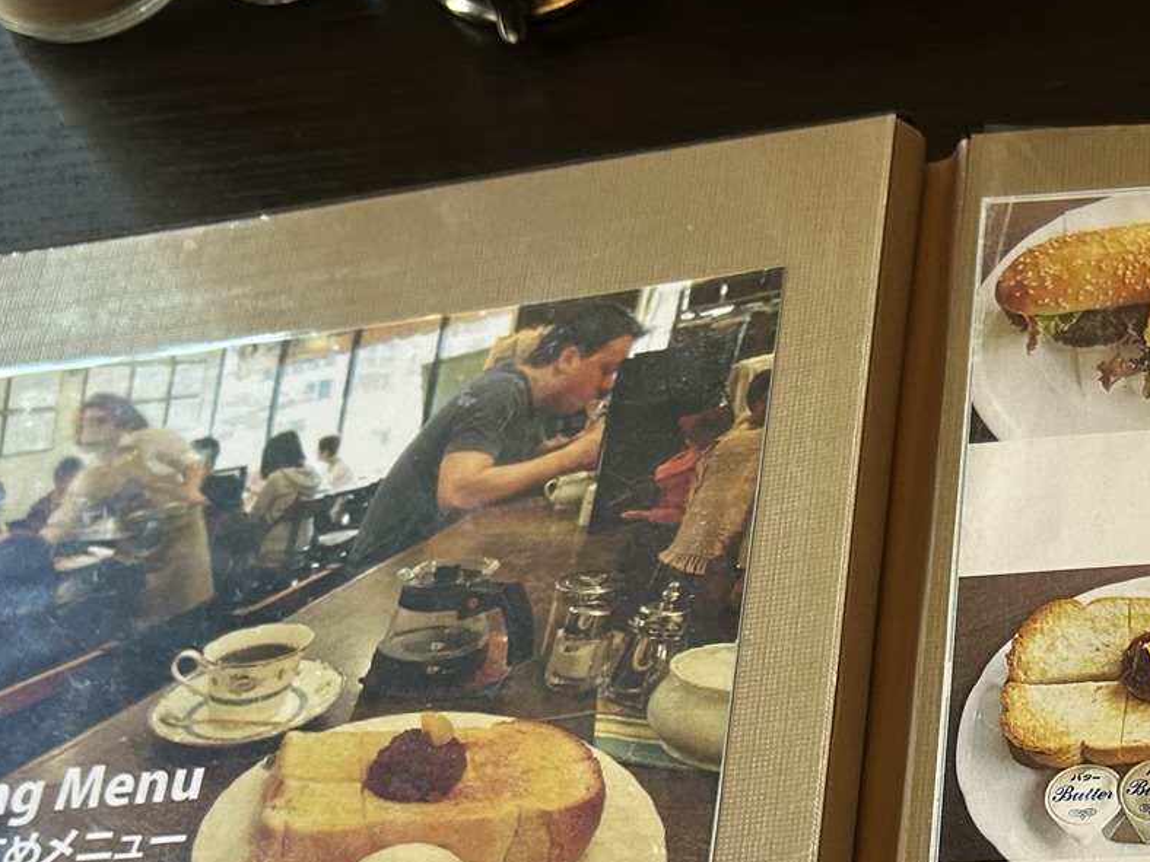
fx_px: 2193
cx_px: 1057
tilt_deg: -62.0
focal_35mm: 66
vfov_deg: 21.0
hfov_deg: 28.2
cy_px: 986
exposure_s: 1/120
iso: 125
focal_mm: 5.7
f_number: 1.5
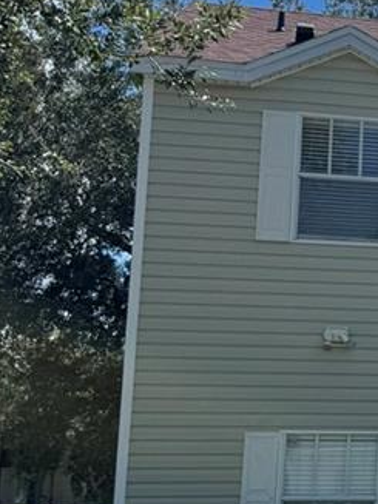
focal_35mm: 88
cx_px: 682
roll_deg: -1.0
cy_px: 265
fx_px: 1282
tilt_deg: +11.8
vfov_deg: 22.3
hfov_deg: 14.7
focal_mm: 6.76
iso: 80
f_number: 1.78
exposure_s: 1/5814
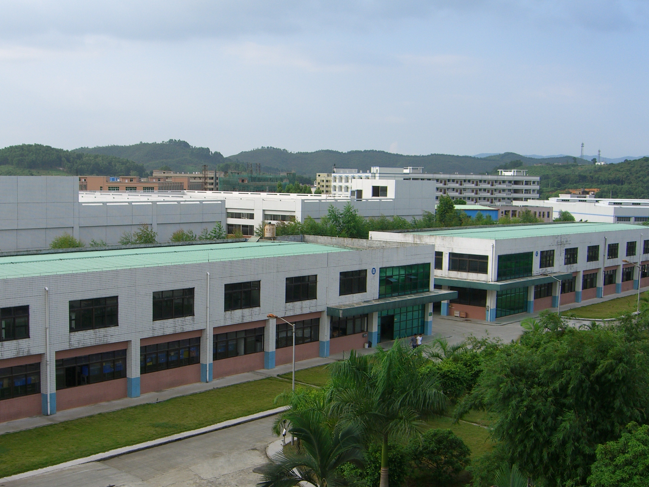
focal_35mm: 47
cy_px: 284
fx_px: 881
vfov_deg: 30.8
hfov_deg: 40.2
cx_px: 257
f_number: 4
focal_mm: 7.9
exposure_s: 1/320
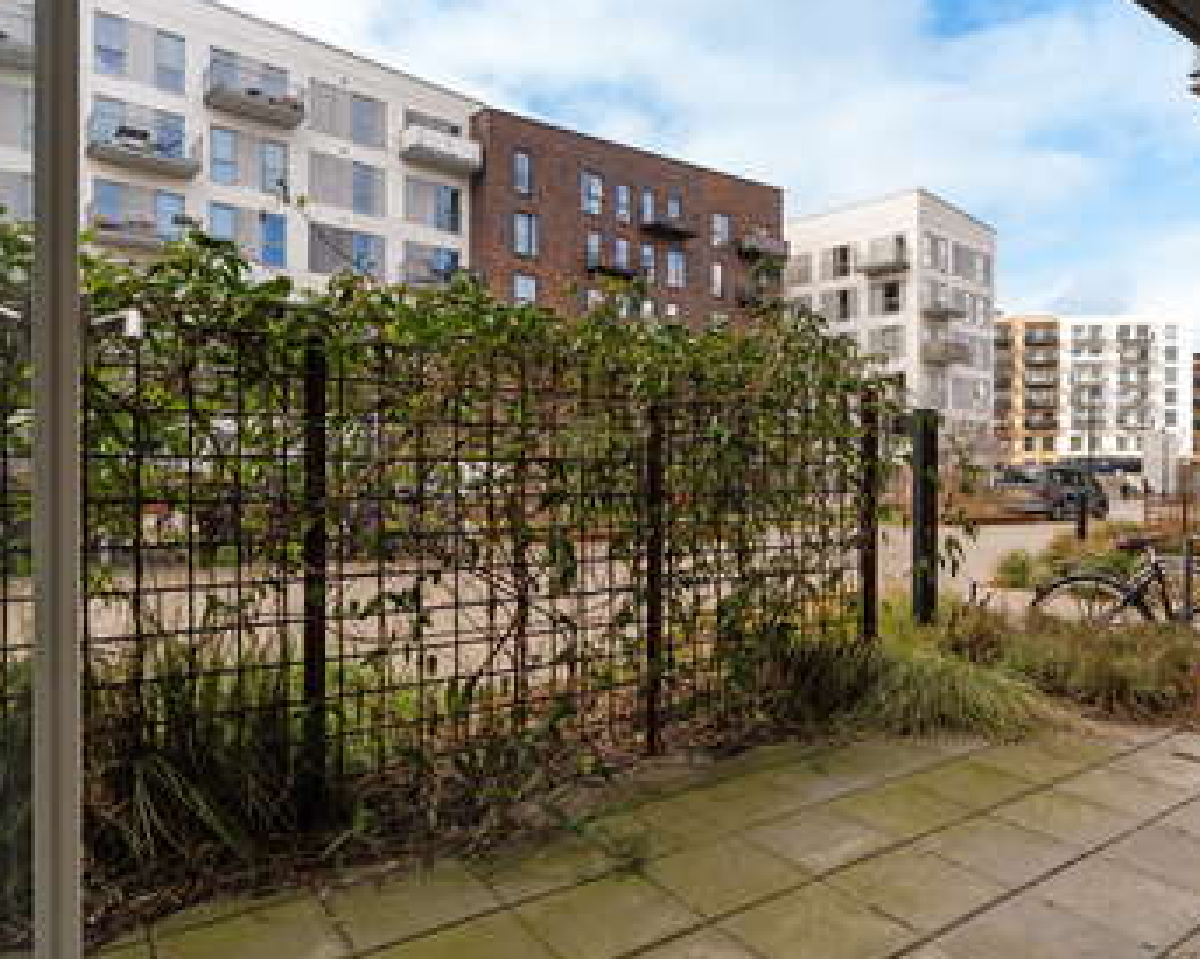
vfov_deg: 60.6
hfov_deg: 71.9
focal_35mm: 23
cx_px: 696
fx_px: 820
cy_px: 480
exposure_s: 1/320
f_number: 8
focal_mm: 13.4
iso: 400
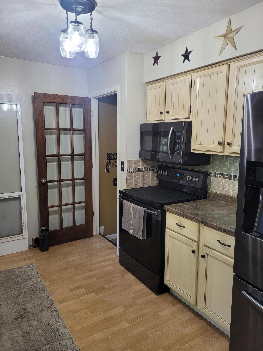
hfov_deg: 53.1
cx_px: 132
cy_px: 176
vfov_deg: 67.3
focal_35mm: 26
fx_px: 263
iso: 160
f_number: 1.8
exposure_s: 1/60
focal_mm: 5.4
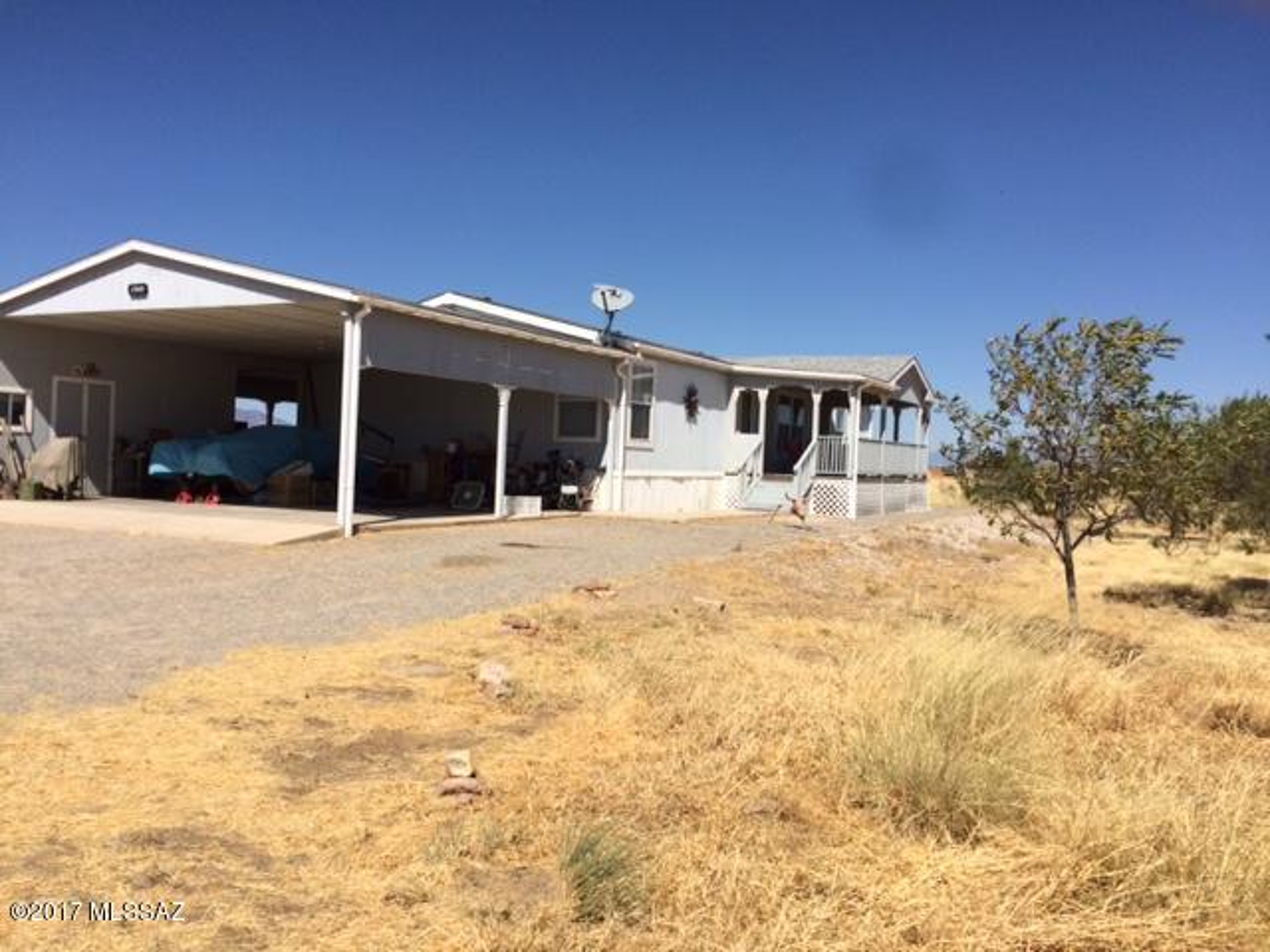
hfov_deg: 61.7
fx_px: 1064
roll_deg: -1.5
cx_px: 635
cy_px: 476
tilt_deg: -2.4
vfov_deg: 48.2
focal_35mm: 29
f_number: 2.2
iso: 32
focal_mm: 4.15
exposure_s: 1/3731
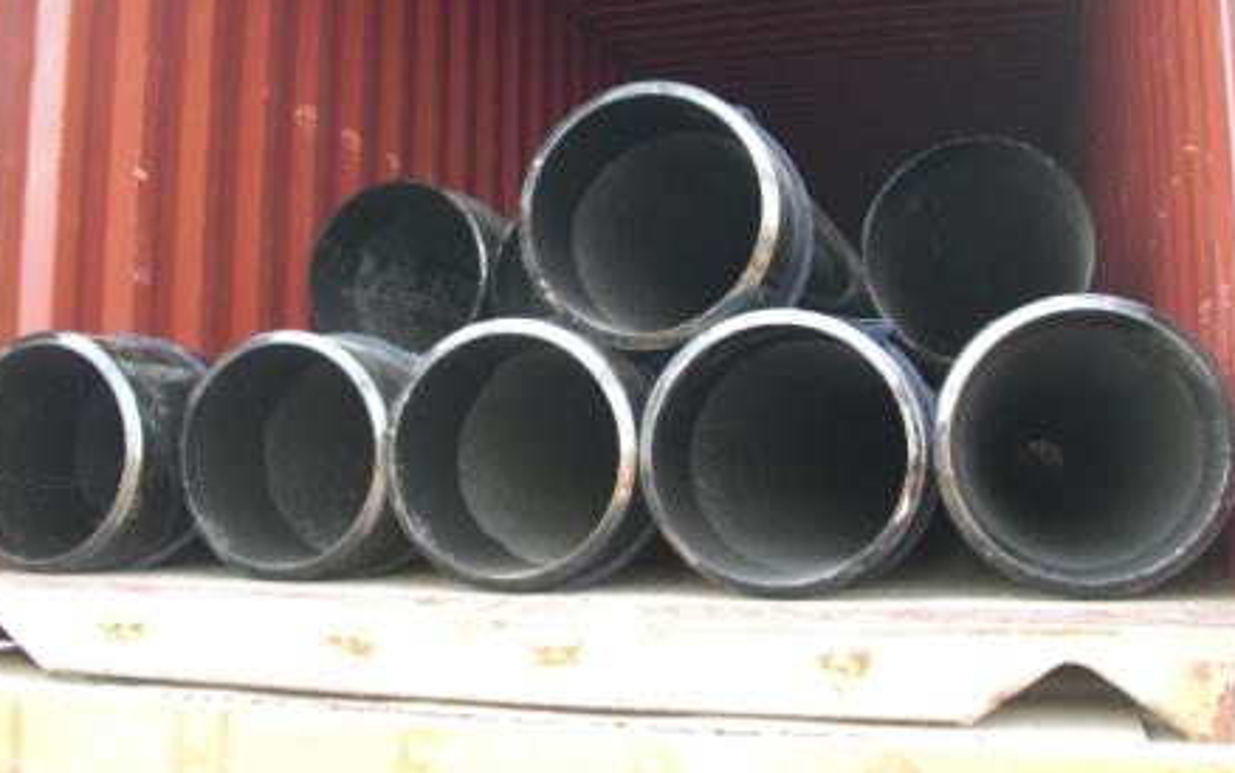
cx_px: 612
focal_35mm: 39
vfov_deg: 32.7
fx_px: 1313
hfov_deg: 50.4
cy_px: 308
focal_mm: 6.3
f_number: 2.8
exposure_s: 1/60
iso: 200
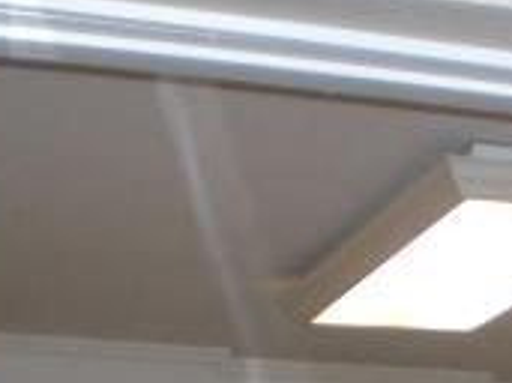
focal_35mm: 142
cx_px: 629
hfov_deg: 13.5
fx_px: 2099
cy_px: 706
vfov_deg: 9.8
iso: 200
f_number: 3.1
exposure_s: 1/60
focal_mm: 6.3
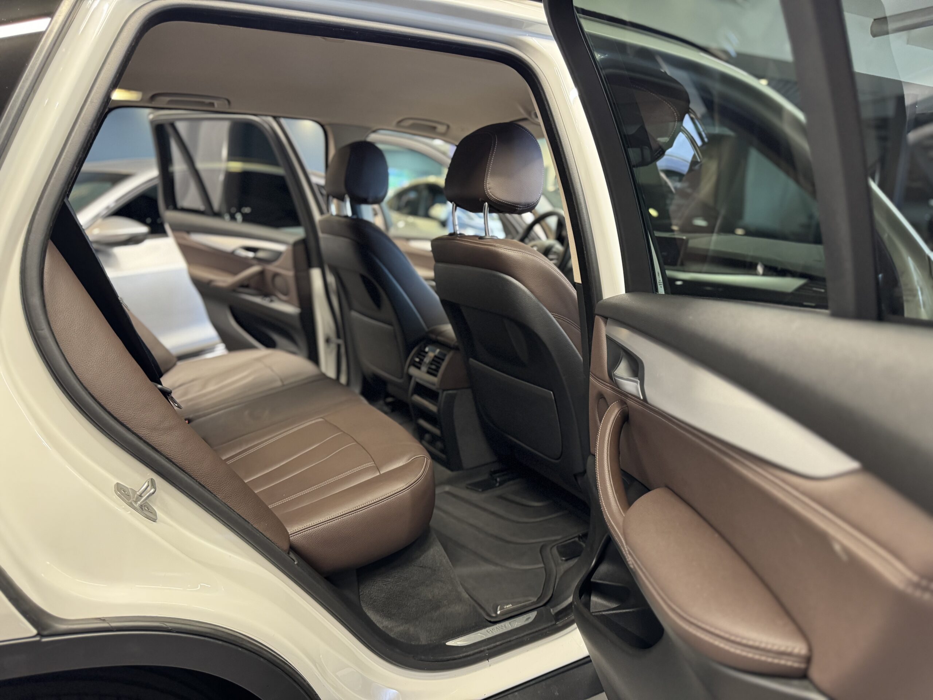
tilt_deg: -13.8
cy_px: 350
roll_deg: -0.6
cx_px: 466
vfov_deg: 56.8
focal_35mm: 24
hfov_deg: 71.6
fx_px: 647
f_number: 1.78
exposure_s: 1/50
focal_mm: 6.76
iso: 320
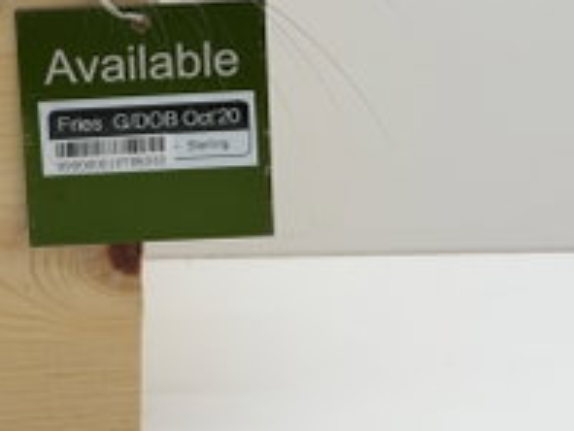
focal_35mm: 122
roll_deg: +0.0
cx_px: 0
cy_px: -19
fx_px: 2024
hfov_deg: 15.8
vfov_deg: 12.0
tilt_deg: -15.7
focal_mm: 6.76
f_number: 1.78
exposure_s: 1/601
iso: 64
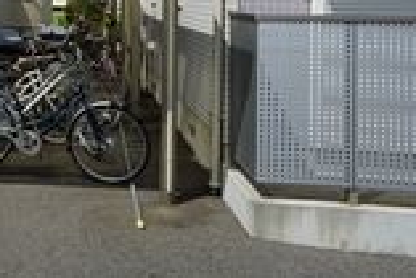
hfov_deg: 29.0
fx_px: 706
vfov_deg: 21.4
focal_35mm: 61
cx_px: -66
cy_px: -13
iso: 100
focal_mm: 16
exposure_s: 1/100
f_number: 14
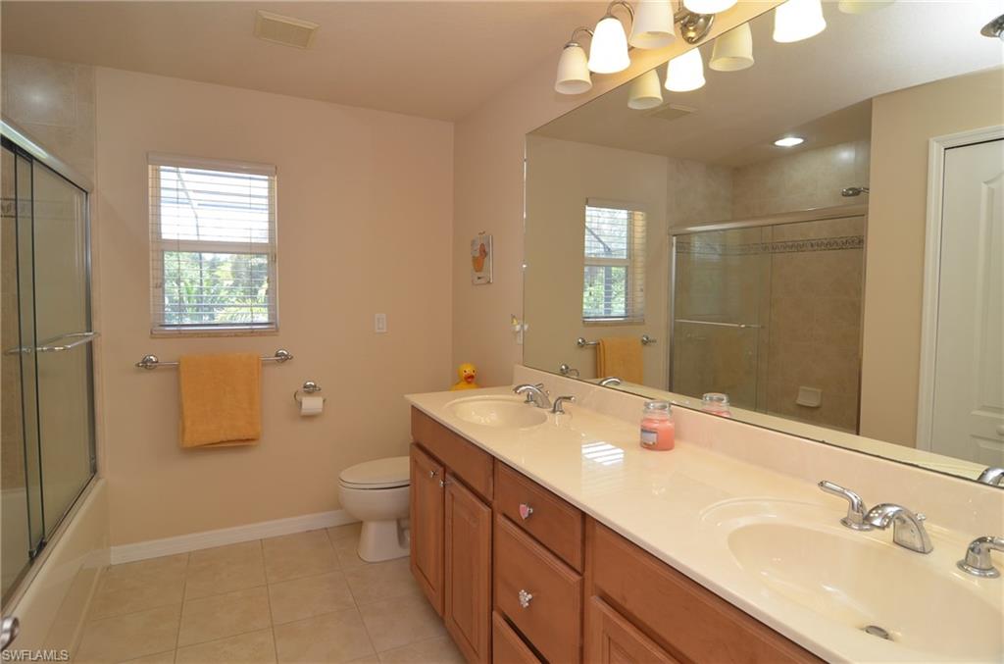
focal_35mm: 21
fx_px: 584
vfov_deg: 59.2
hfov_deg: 81.4
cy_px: 332
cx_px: 502
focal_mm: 14
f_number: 7.1
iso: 320
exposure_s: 1/25
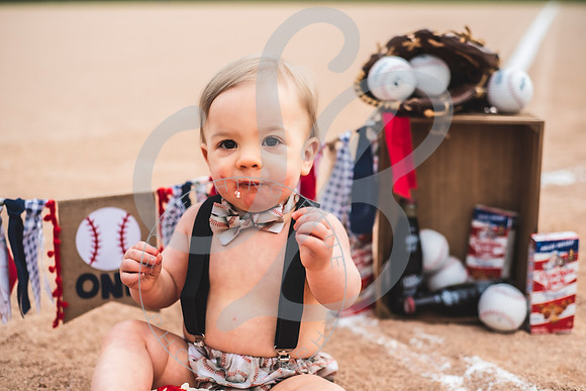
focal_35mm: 50
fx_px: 814
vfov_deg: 27.0
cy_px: 196
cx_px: 293
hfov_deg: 39.6
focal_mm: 50
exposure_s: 1/400
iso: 100
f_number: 2.8
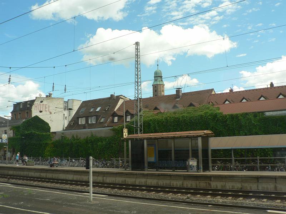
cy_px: 107
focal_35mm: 36
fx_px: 297
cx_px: 143
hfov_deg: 51.4
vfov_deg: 39.7
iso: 80
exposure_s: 1/160
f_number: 4
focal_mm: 6
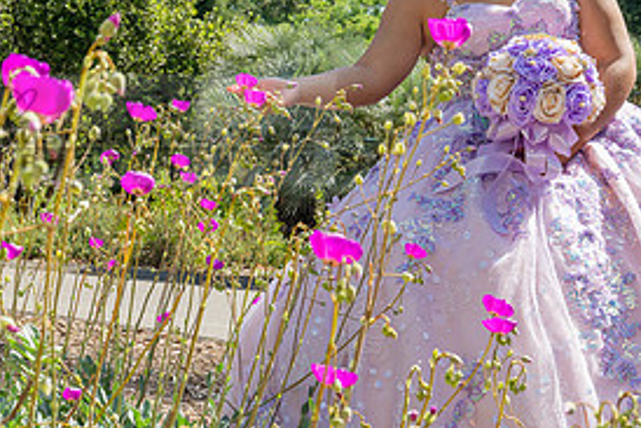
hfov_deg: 22.6
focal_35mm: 89
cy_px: 130
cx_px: 138
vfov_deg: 15.3
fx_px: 1585
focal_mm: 42
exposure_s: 1/200
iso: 200
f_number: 10
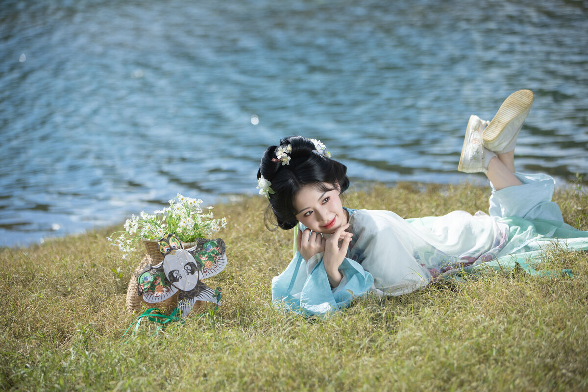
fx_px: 1960
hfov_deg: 17.1
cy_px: 196
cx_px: 294
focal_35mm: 120
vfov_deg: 11.4
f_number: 2.8
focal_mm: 120
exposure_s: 1/1250
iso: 100
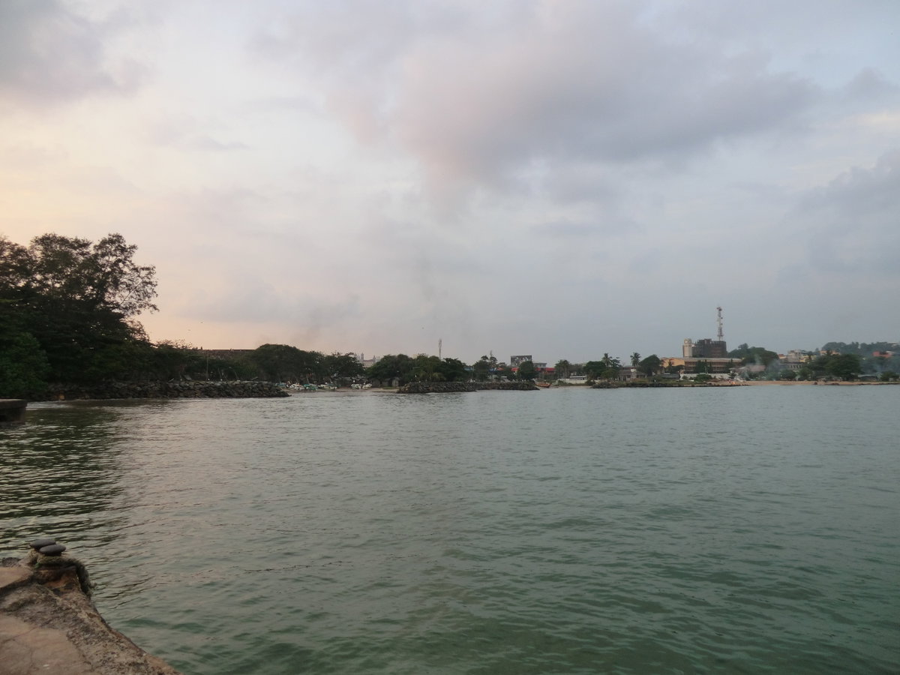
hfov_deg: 71.6
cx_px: 450
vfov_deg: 56.8
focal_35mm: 24
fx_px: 624
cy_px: 338
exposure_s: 1/100
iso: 80
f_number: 3.2
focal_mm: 4.3
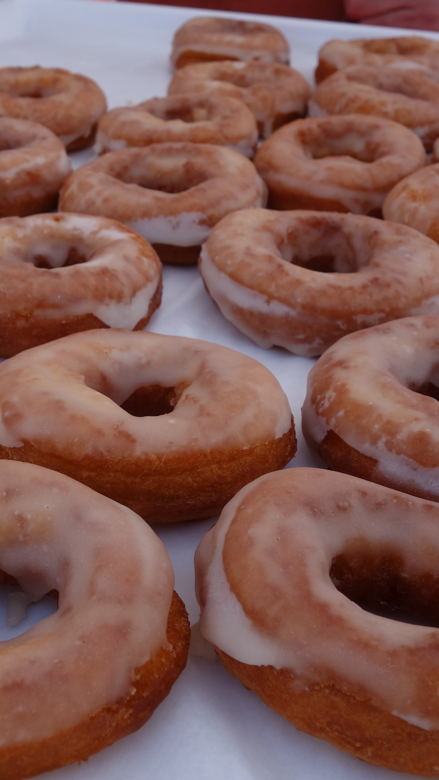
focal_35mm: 45
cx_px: 59
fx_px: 931
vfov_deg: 45.5
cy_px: 388
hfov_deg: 25.8
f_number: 5.6
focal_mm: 10.4
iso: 125
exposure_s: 1/250
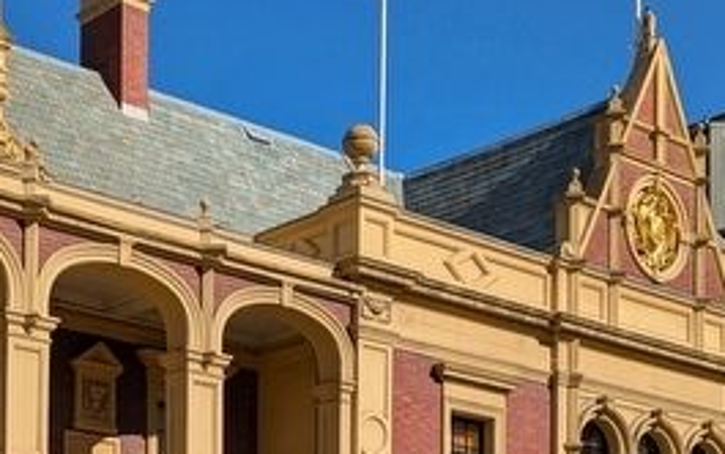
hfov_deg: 25.7
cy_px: 670
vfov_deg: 15.2
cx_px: 245
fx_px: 1582
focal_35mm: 80
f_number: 1.89
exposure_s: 1/3226
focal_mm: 5.43
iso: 49
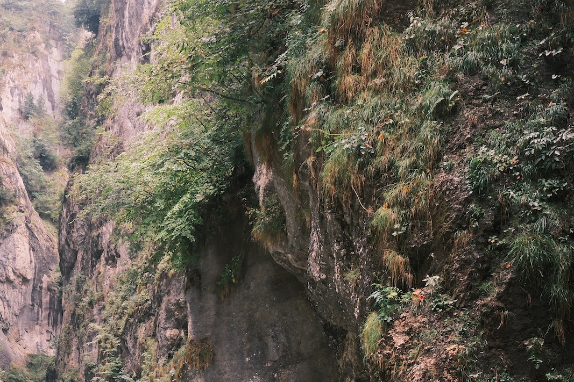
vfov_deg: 21.4
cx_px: 86
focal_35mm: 63
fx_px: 1004
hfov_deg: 30.8
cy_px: 291
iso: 800
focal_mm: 23
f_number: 8
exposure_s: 1/4
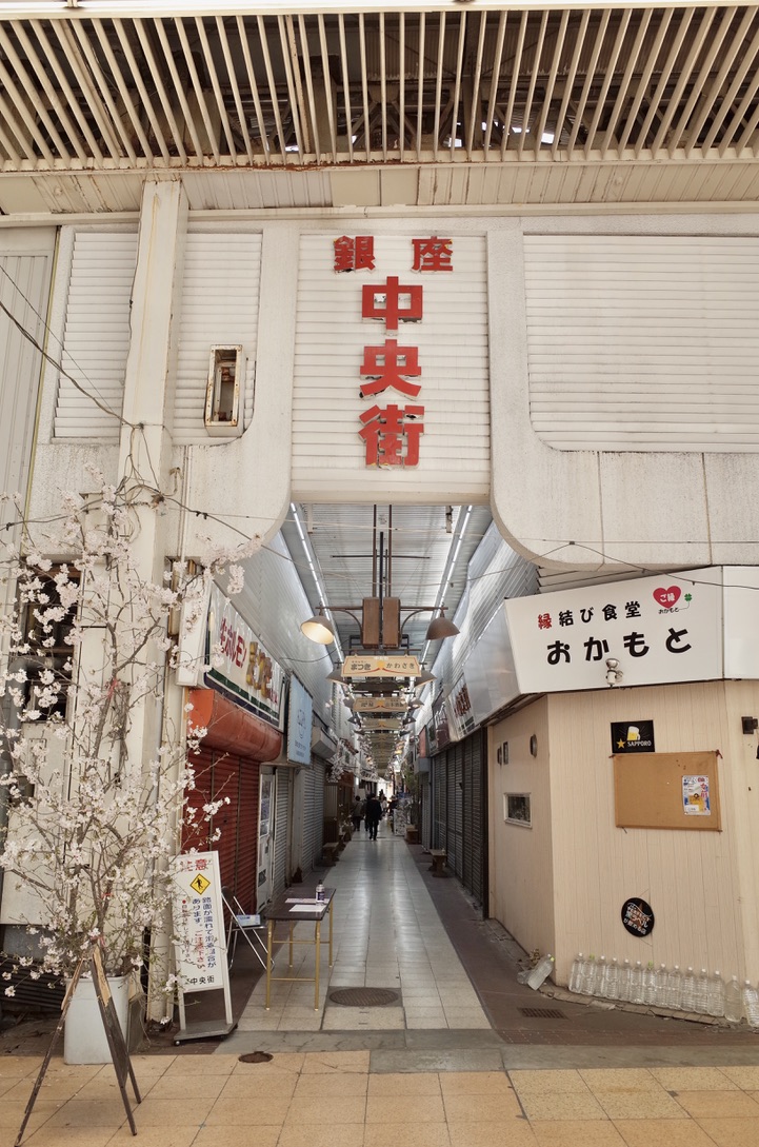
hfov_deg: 46.2
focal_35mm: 28
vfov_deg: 65.6
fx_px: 890
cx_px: 380
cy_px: 574
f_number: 3.5
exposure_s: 1/125
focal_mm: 18.3
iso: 100
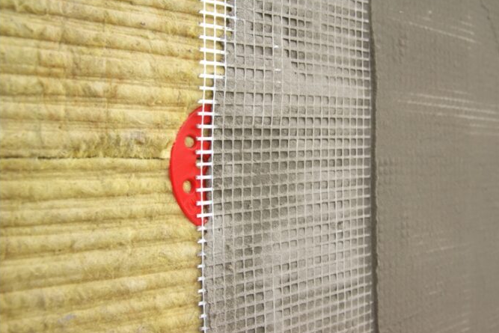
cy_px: 157
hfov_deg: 50.5
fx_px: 527
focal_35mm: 38
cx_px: 285
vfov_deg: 35.1
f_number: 8
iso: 400
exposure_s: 1/100
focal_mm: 22
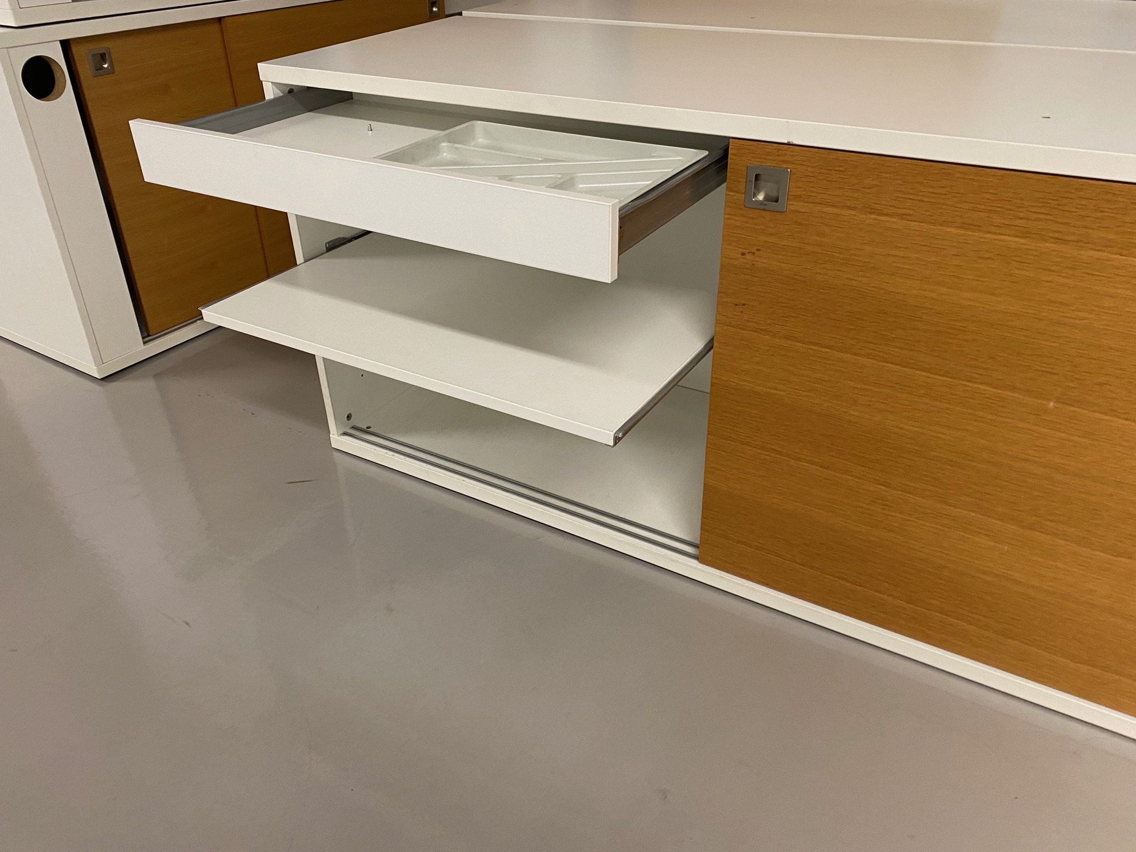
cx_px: 548
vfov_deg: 51.3
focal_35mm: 27
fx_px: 886
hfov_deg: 65.3
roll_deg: +1.3
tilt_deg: -27.3
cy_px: 415
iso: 125
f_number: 1.8
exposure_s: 1/50
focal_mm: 4.25
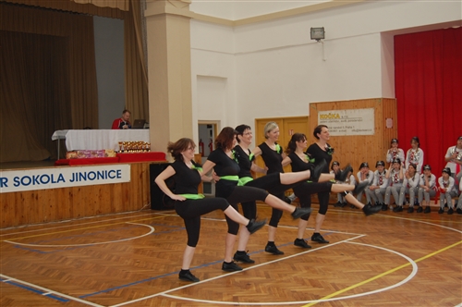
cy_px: 154
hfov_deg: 43.7
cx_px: 231
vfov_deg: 29.8
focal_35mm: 45
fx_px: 577
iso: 400
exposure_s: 1/60
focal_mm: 30
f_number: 4.2
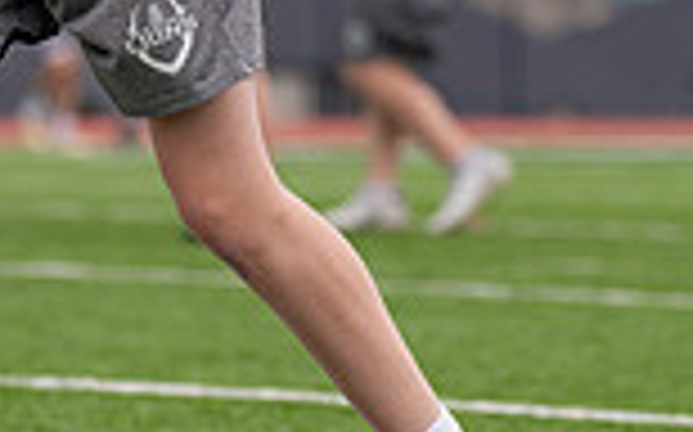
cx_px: 0
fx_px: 9493
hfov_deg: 4.2
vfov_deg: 2.6
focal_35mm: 503
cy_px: -212
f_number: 2.8
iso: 200
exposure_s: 1/3200
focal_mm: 116
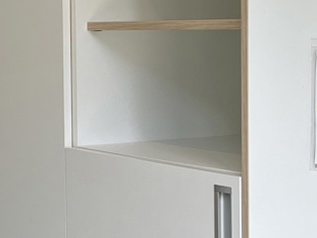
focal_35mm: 132
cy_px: 104
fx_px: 1208
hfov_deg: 14.5
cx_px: -51
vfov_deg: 11.2
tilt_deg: -3.9
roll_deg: +1.7
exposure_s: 1/126
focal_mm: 5.1
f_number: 1.6
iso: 32
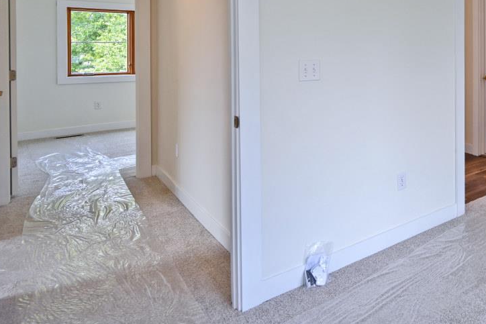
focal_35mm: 29
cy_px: 49
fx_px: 392
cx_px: 483
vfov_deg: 42.2
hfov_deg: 51.4
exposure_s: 1/80
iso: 200
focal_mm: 14
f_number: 4.5
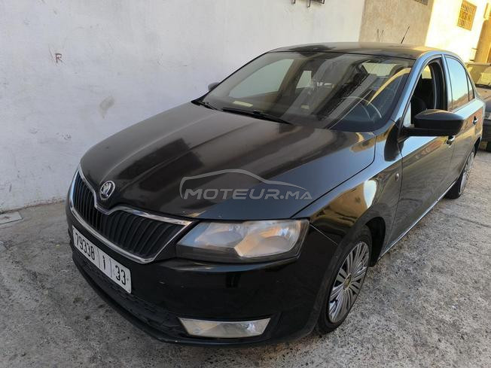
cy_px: 184
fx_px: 326
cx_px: 246
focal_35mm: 23
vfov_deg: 58.9
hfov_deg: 73.9
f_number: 1.65
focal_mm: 6.14
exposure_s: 1/197
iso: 50
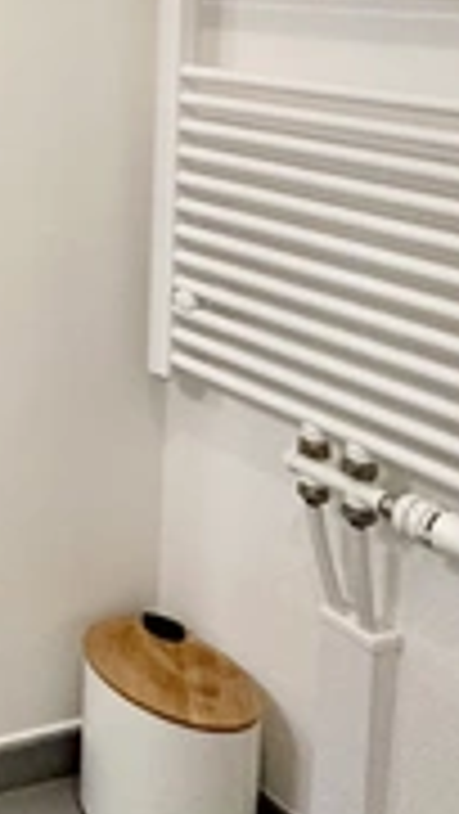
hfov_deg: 16.1
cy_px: 22
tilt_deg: -4.3
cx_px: -578
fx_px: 972
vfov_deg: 40.5
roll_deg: +1.7
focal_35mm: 45
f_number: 2.2
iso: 320
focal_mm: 2.22
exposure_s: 1/100
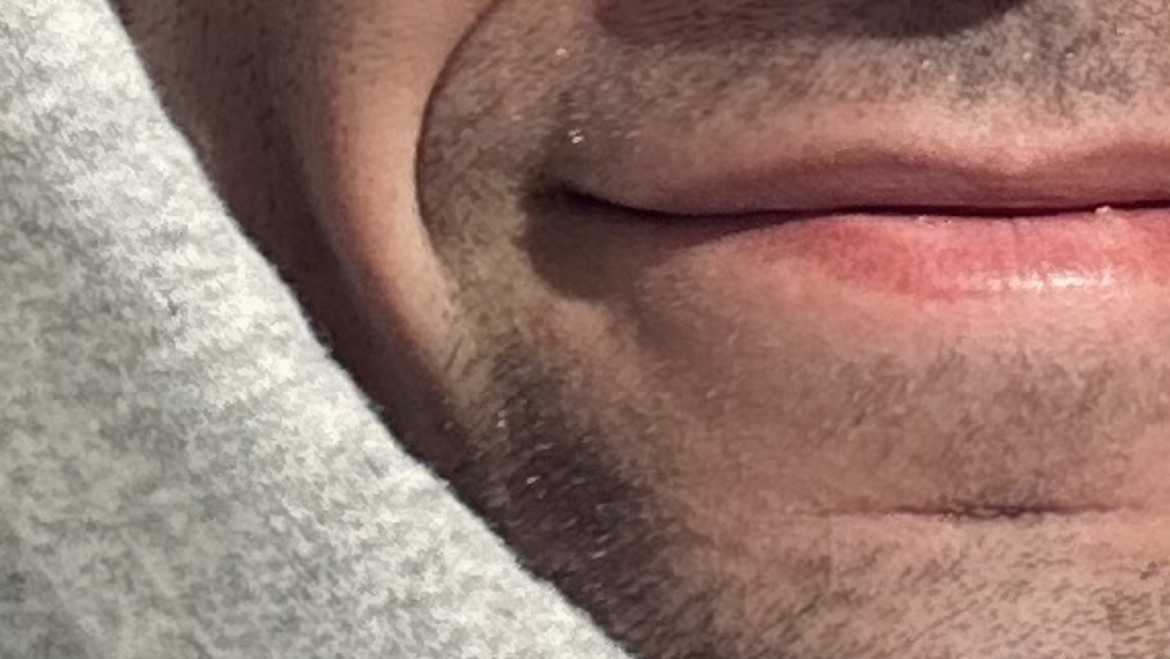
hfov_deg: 11.3
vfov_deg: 6.9
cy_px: -49
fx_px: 5463
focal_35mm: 176
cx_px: 2124
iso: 25
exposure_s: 1/1541
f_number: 1.9
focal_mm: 2.69
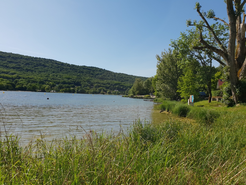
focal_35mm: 26
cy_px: 92
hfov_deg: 67.3
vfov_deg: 53.1
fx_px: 185
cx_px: 123
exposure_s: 1/1629
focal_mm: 4.3
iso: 50
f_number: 2.4
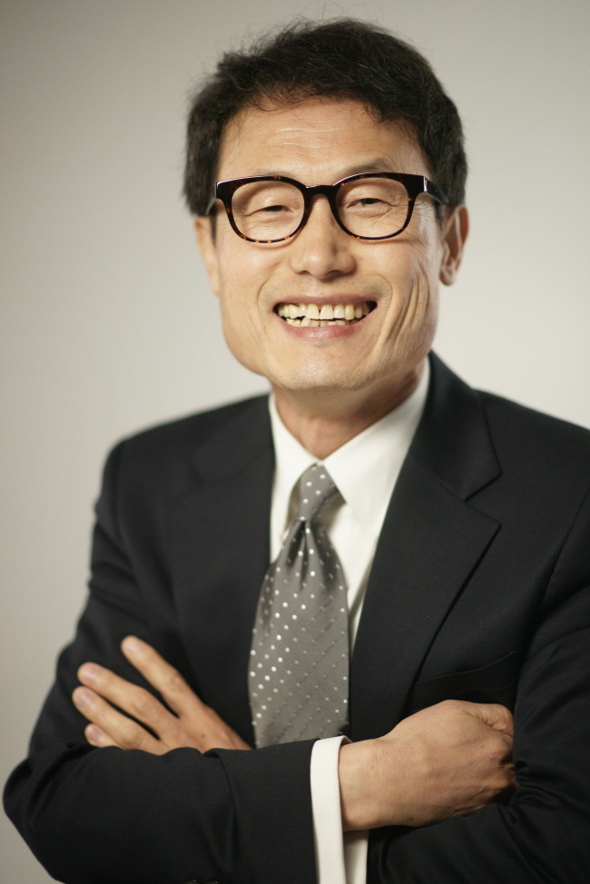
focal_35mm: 85
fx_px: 2088
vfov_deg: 23.9
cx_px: 295
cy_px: 442
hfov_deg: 16.1
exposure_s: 1/160
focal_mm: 85
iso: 800
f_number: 1.4
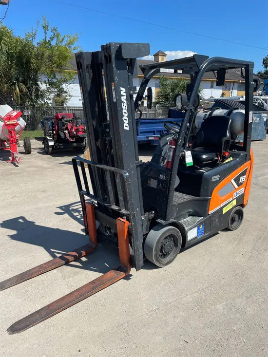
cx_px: 134
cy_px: 178
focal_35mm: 26
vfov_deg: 67.3
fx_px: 268
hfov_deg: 53.1
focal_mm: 4.2
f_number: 1.6
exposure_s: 1/3125
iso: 32
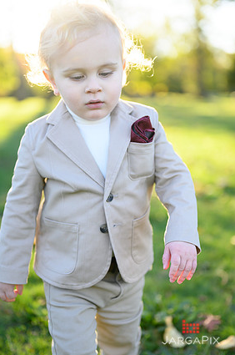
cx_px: 116
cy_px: 175
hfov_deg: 25.4
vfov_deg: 37.6
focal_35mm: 53
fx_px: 521
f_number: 2
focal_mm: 50
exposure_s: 1/1000
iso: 320
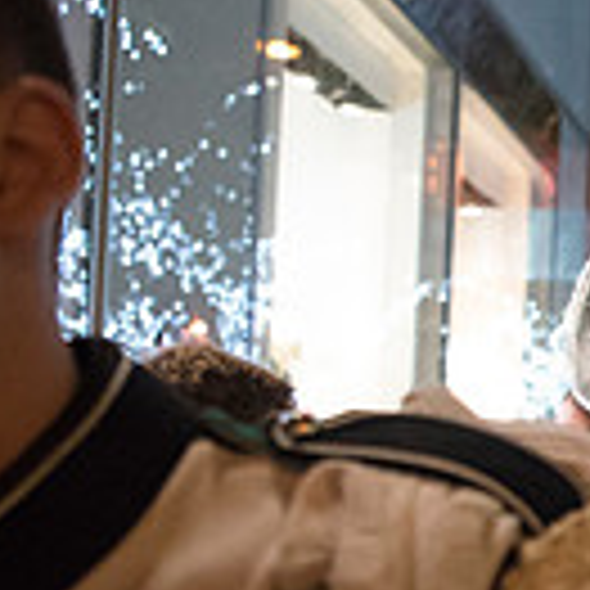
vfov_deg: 19.0
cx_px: 1144
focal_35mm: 90
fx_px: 1735
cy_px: 534
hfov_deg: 15.7
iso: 8000
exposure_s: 1/160
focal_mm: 24
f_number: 2.8
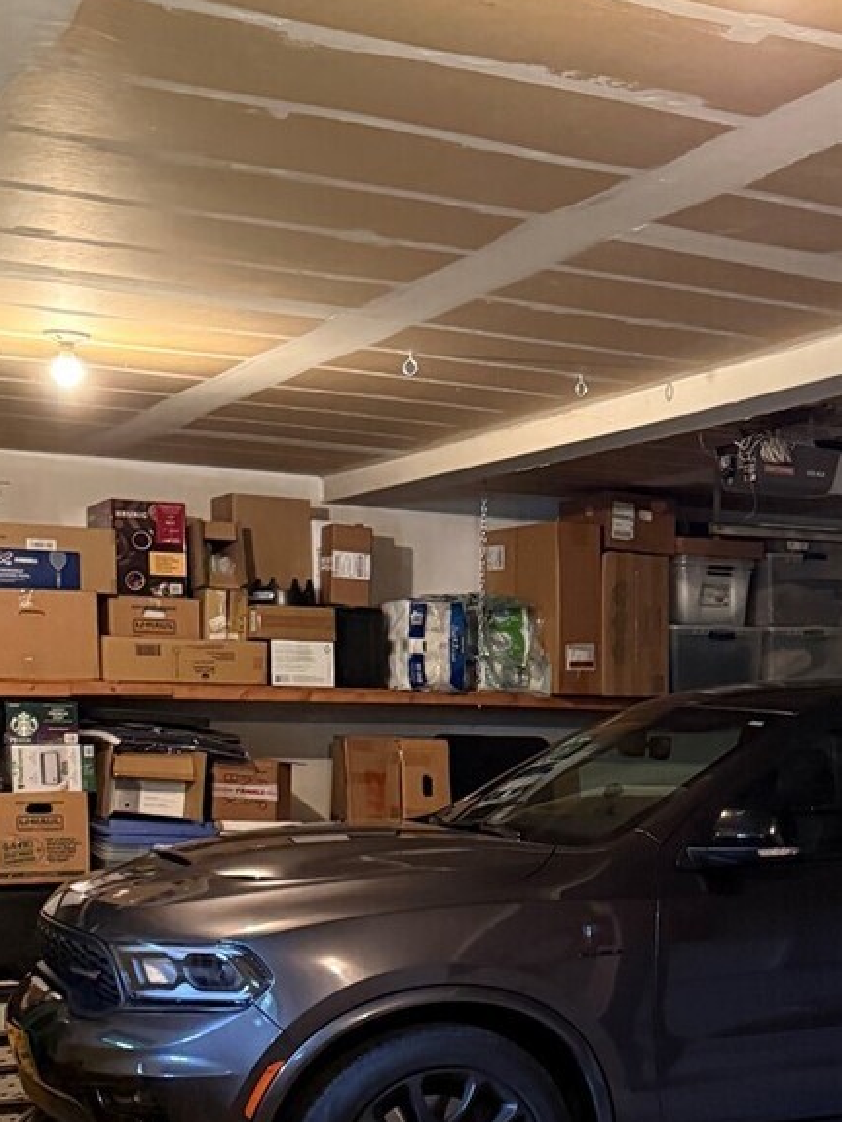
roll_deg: -1.3
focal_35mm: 60
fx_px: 1946
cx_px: 885
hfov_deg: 23.2
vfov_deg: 31.4
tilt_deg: -4.0
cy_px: 882
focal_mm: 6.76
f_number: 1.78
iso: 800
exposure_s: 1/40
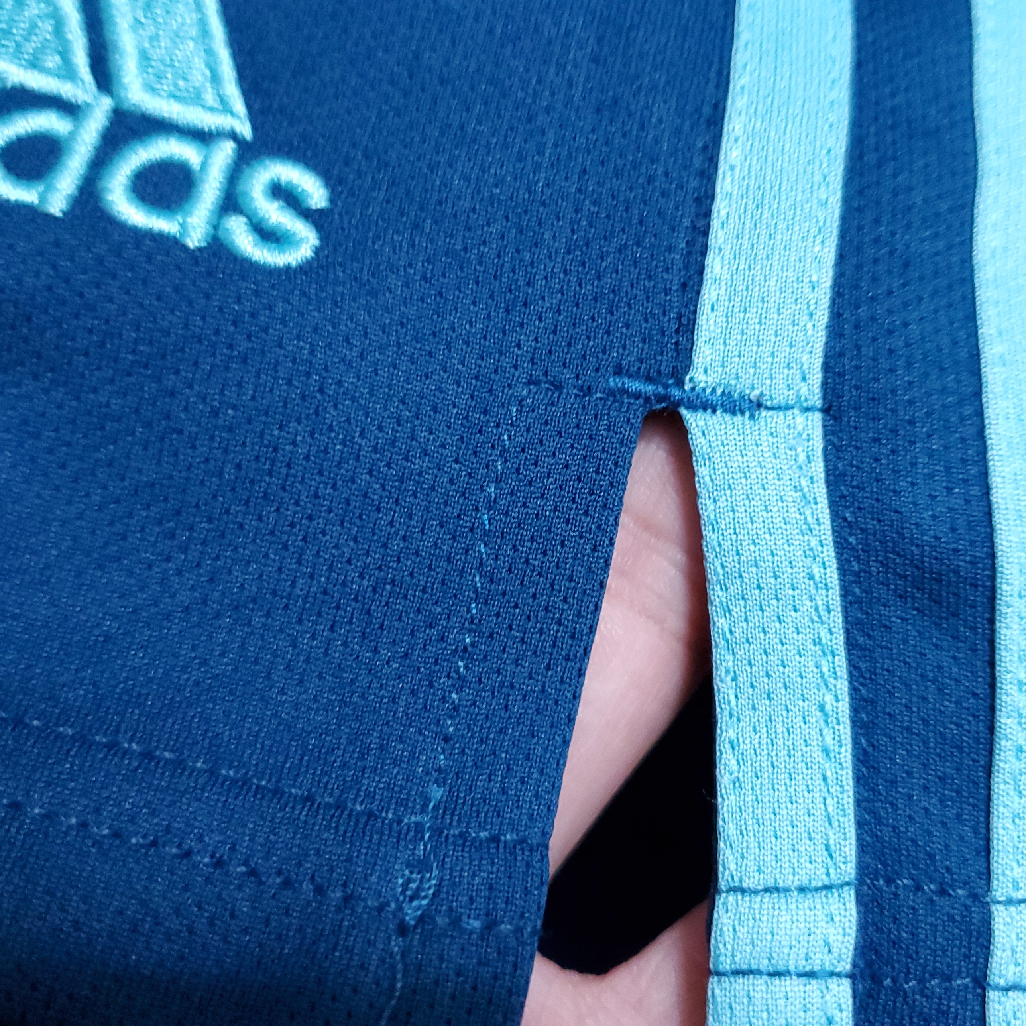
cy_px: 488
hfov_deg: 46.0
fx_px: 1207
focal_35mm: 36
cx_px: 562
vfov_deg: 46.0
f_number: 1.5
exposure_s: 1/30
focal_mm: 4.3
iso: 500
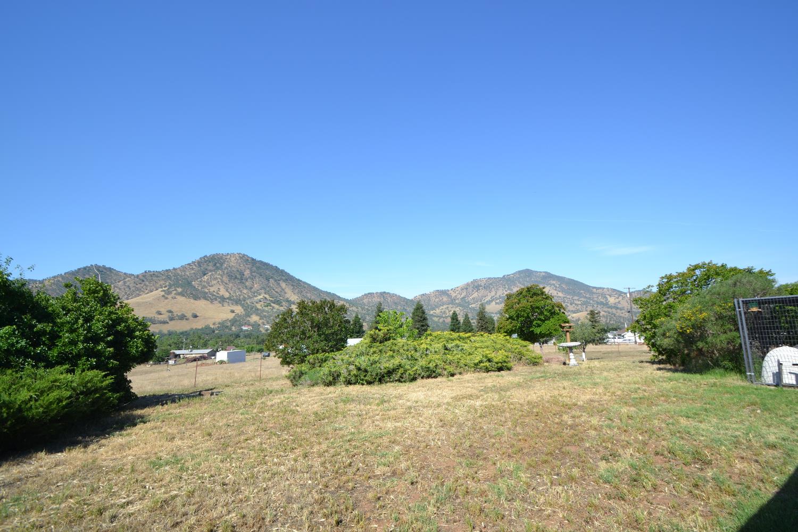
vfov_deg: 77.3
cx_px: 399
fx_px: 332
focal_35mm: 15
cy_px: 266
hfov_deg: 100.4
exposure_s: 1/200
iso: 100
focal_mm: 10
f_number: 7.1
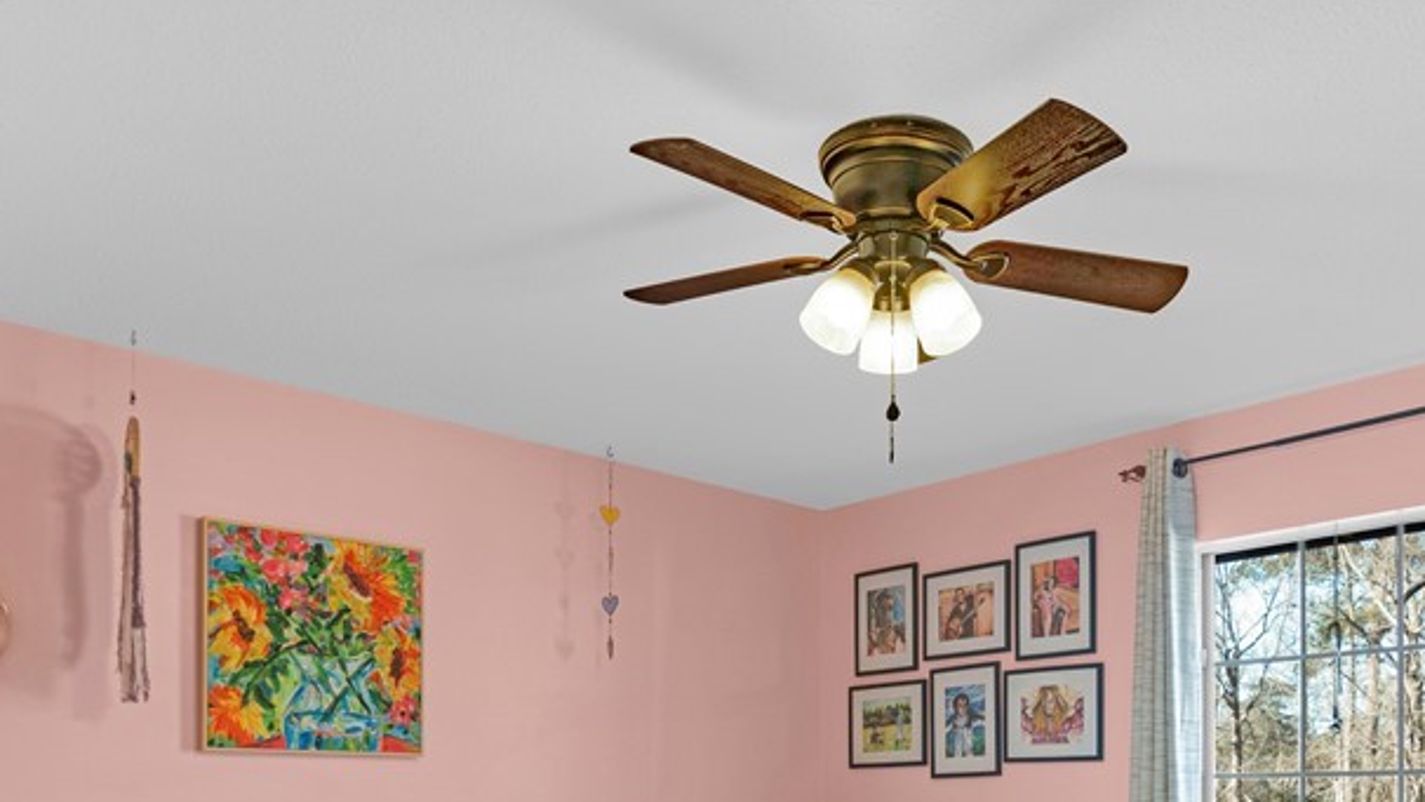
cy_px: 801
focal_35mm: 31
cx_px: 844
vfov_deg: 34.5
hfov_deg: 62.3
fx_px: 1169
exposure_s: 1/6
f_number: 7.1
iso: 250
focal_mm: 11
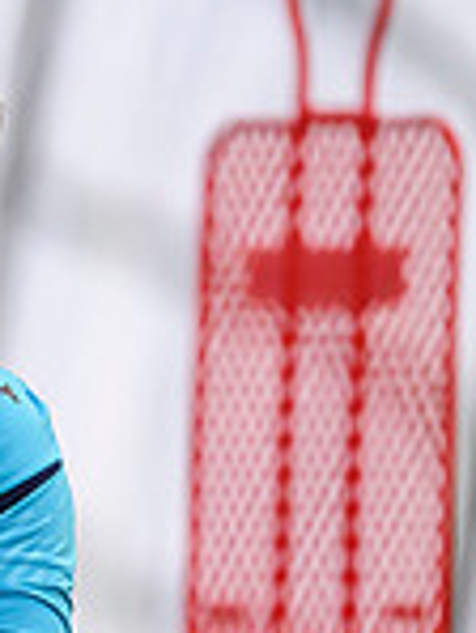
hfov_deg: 1.0
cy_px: 533
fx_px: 27426
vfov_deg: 1.3
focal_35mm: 1498
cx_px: -472
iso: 3200
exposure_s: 1/1600
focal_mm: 400
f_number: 3.5
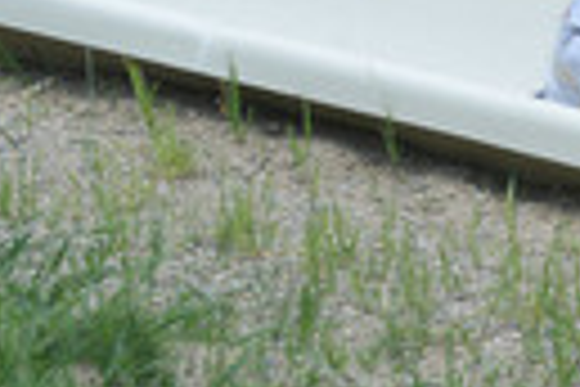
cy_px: 209
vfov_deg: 2.3
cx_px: 859
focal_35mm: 603
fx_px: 9714
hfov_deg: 3.4
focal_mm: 195
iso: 500
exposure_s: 1/640
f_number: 6.3
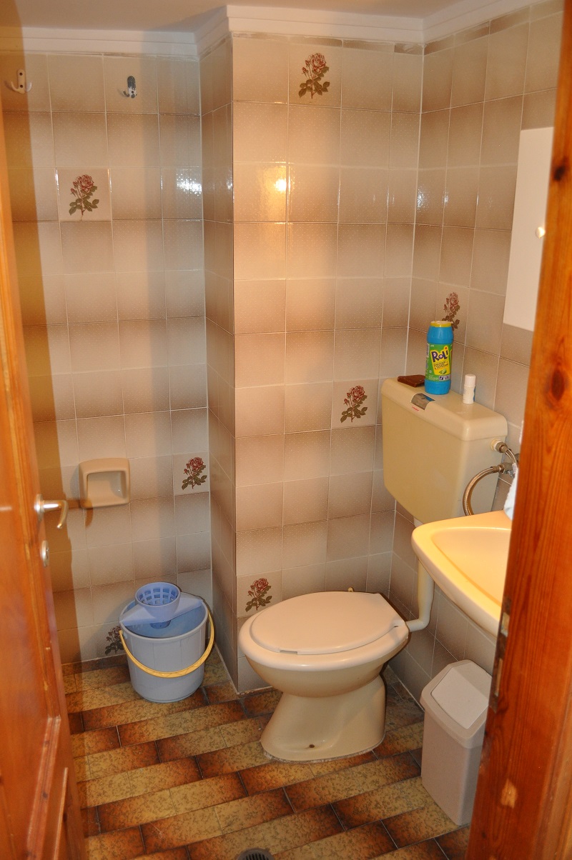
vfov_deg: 62.0
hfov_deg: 43.5
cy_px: 430
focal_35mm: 30
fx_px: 717
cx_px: 286
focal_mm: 20
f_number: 3.8
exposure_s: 1/60
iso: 800
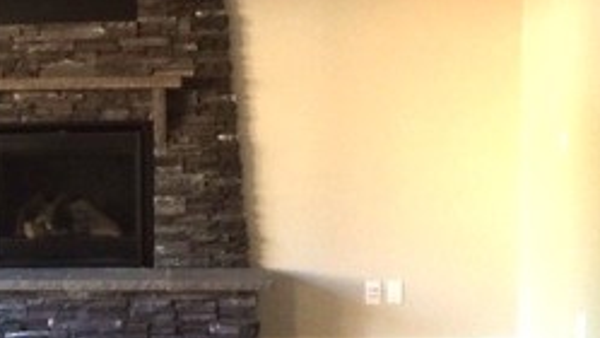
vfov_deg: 14.4
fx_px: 1336
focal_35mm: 84
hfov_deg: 24.4
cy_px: 210
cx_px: 29
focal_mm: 4.12
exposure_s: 1/30
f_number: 2.2
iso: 100
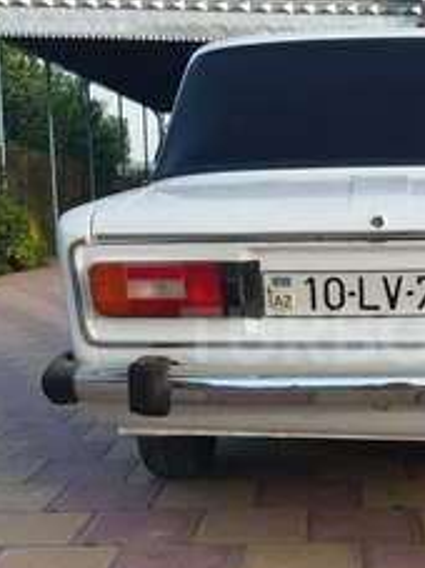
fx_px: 967
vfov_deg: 32.6
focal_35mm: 59
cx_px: 372
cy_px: 335
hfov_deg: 24.2
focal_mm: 3.7
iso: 40
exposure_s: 1/240
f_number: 1.9
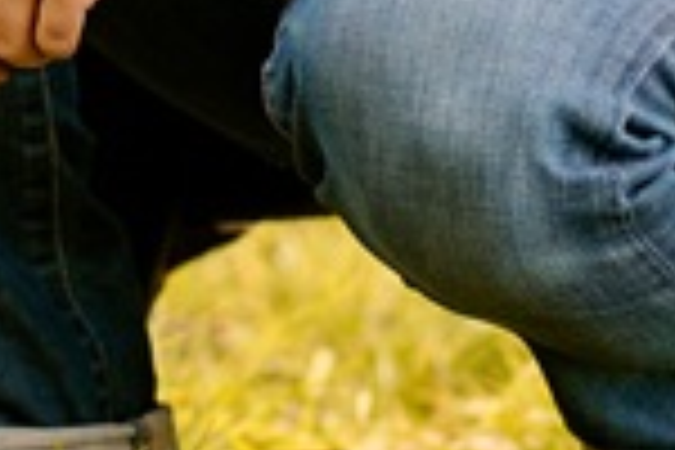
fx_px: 8493
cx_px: -603
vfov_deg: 3.0
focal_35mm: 453
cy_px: -549
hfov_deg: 4.5
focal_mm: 85
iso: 320
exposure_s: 1/1000
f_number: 2.5
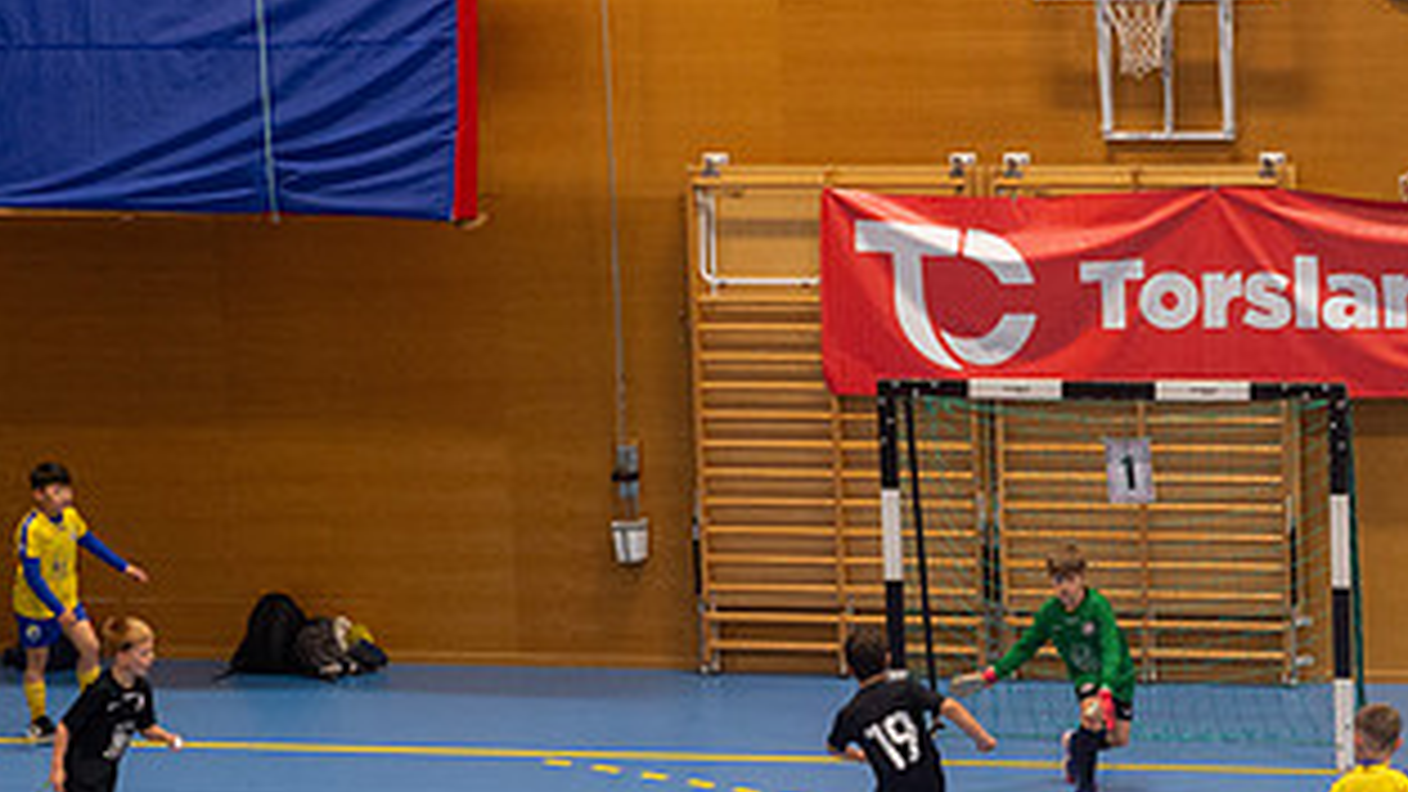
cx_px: 1120
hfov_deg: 15.7
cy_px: 702
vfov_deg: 8.9
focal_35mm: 136
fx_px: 5077
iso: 4500
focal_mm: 70
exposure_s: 1/400
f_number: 3.5
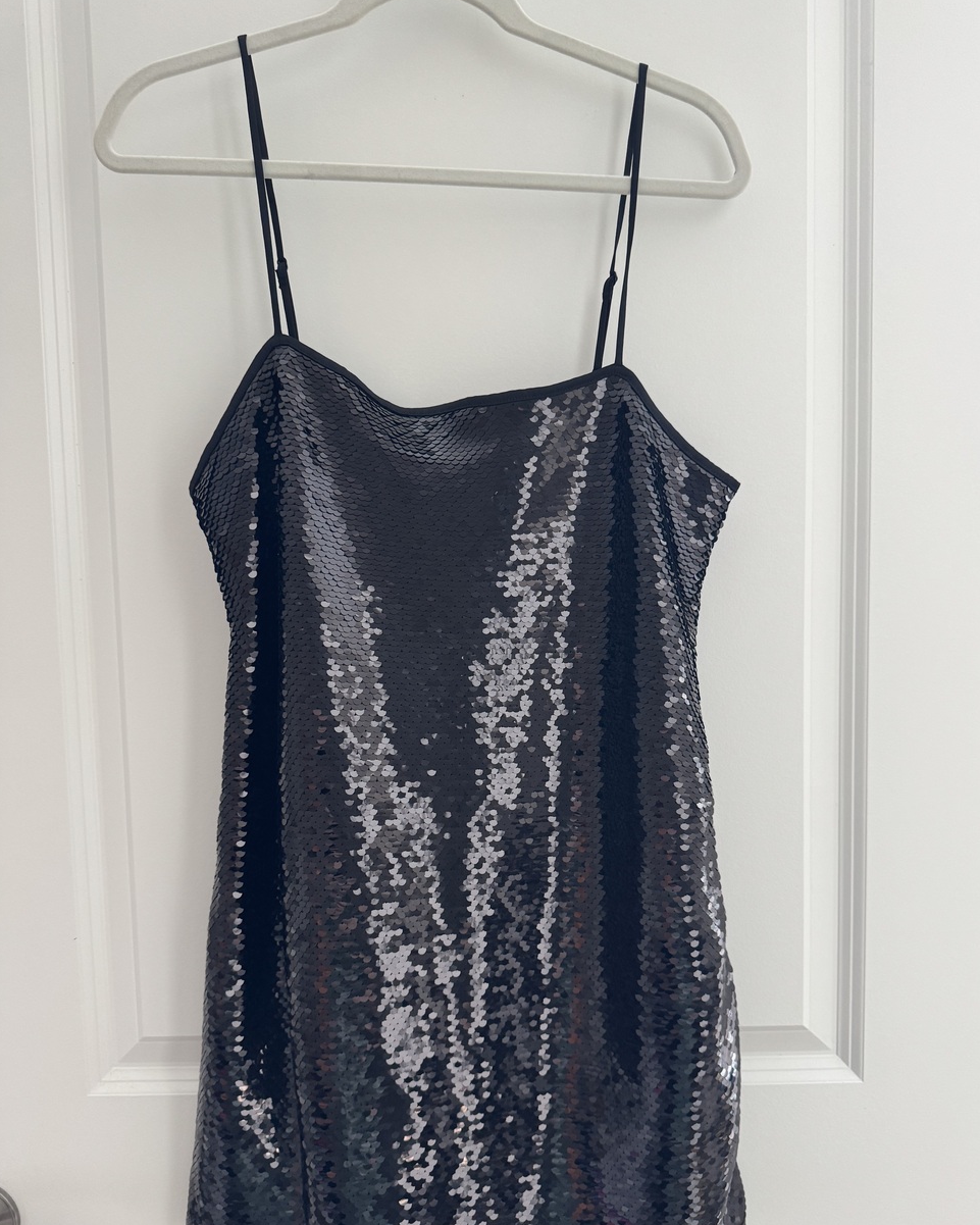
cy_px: 675
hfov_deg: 54.9
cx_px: 504
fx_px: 943
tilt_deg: -4.5
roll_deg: +1.6
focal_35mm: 26
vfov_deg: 65.9
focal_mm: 6.76
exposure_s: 1/60
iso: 200
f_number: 1.78
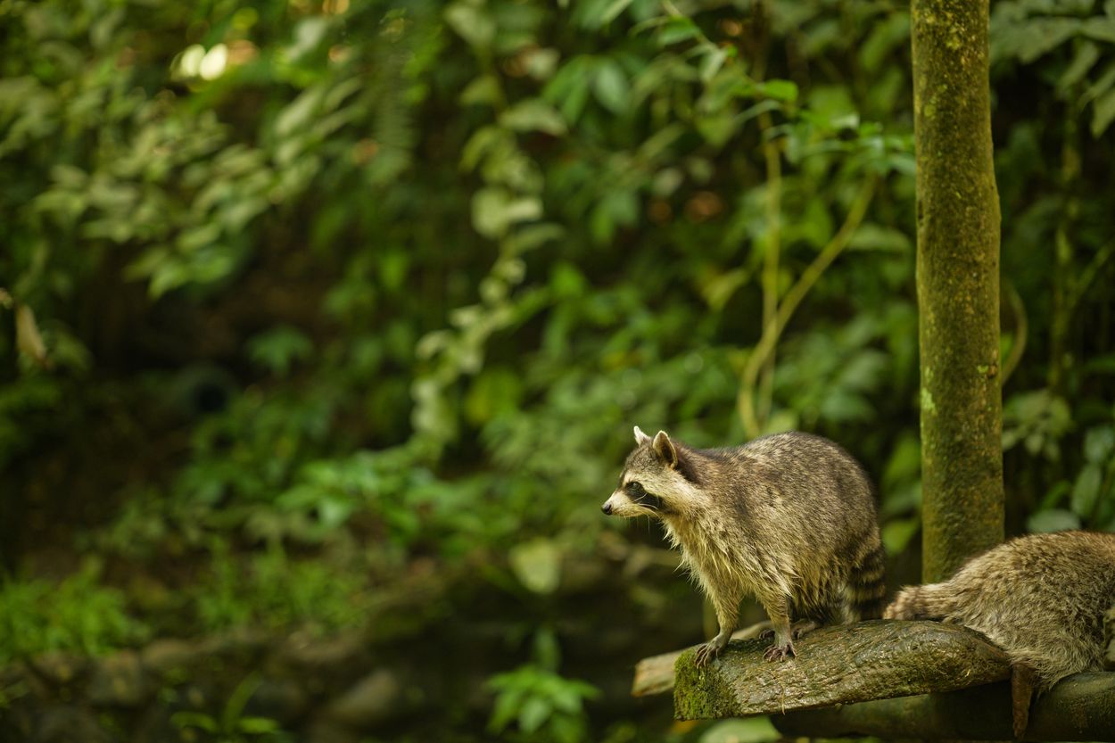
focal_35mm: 85
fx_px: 2632
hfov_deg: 23.9
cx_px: 558
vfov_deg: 16.1
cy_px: 372
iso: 500
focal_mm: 85
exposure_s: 1/200
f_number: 1.4
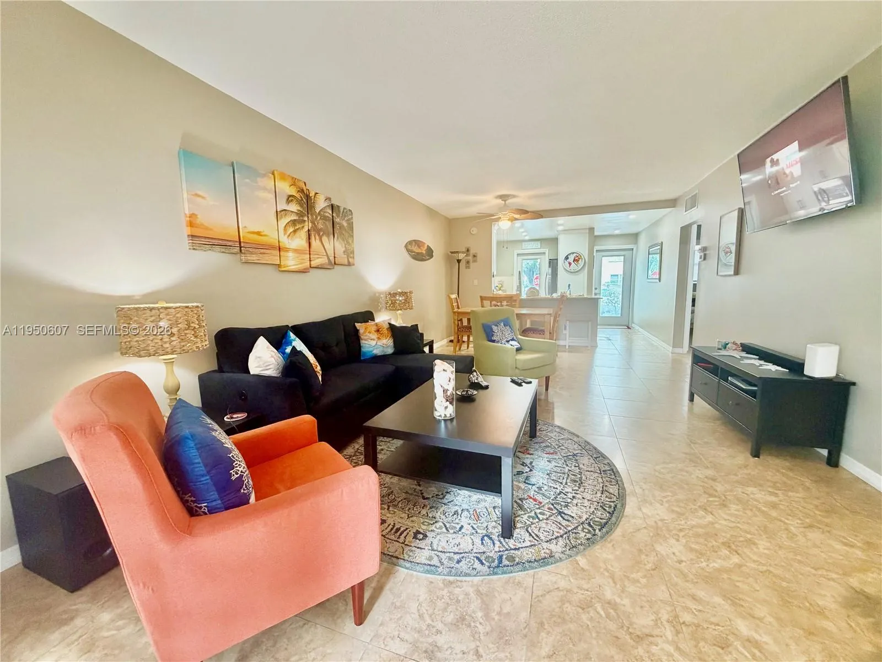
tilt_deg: -7.3
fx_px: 357
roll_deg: +1.3
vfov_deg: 85.7
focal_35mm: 14
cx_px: 441
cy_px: 331
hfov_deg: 102.1
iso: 320
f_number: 2.2
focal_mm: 2.22
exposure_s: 1/60
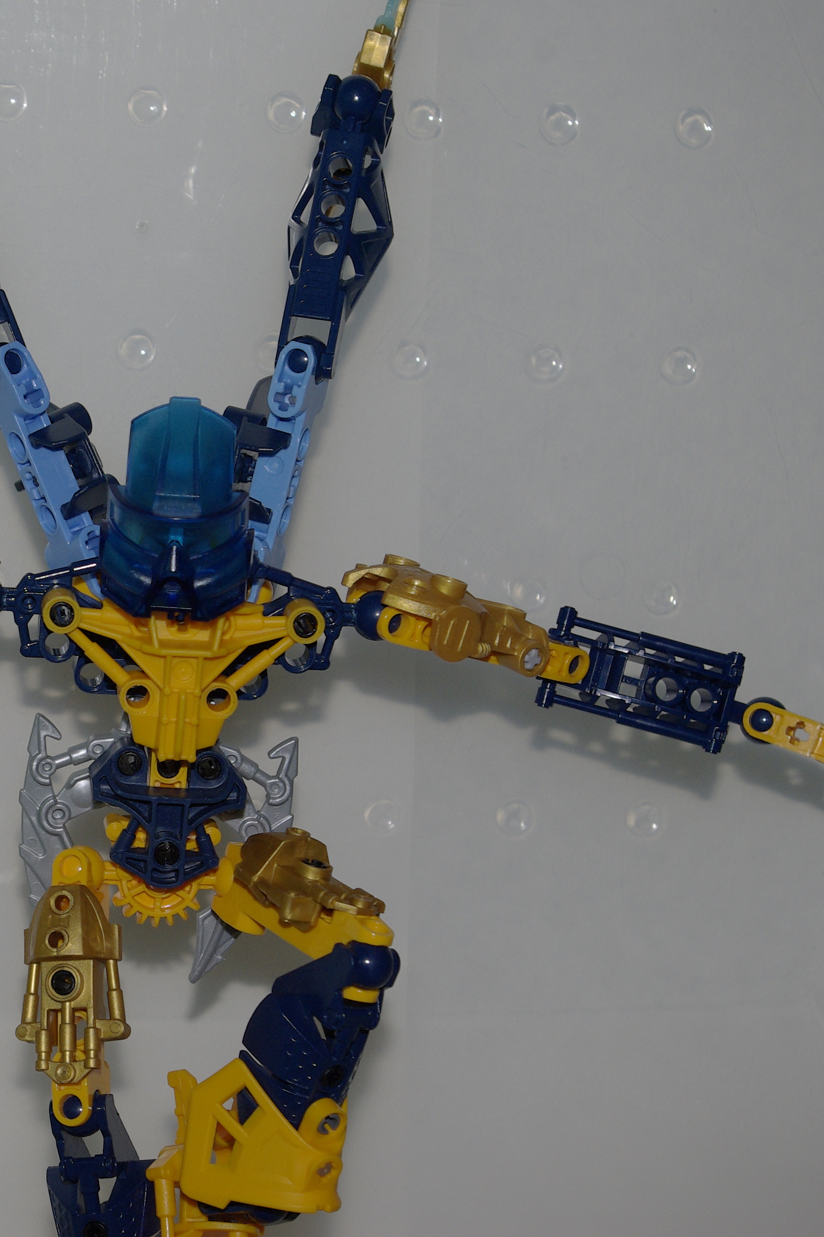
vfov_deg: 22.6
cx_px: 7
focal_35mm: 90
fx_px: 3090
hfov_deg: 14.9
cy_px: 617
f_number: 8
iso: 400
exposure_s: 1/60
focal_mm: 40
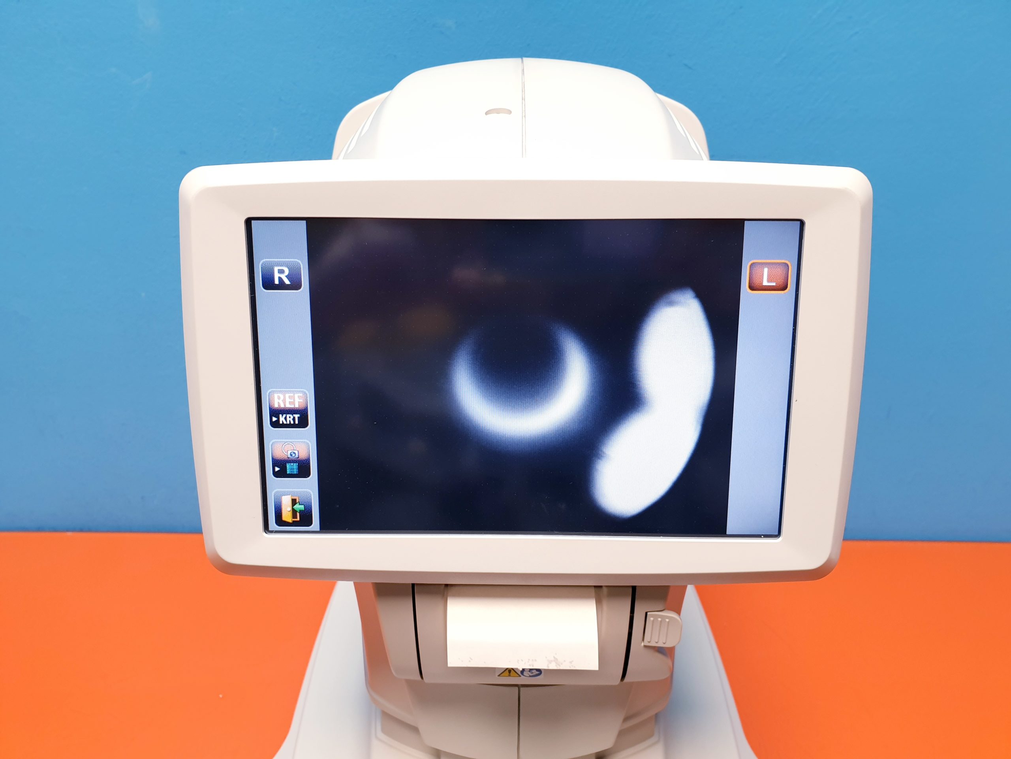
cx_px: 506
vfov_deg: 53.1
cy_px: 380
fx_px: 759
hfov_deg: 67.3
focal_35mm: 26
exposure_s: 1/50
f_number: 2.4
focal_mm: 4.3
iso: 100
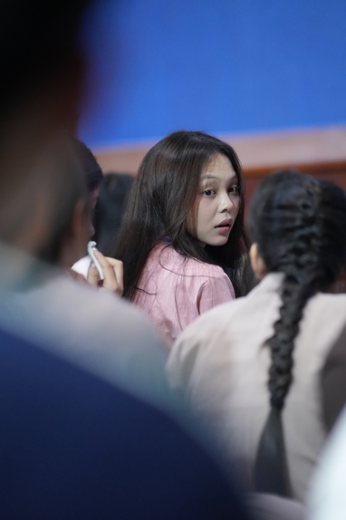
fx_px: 2454
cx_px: 192
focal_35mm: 170
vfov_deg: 12.1
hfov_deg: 8.1
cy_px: 278
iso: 5000
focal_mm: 150
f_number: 2.8
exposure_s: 1/250
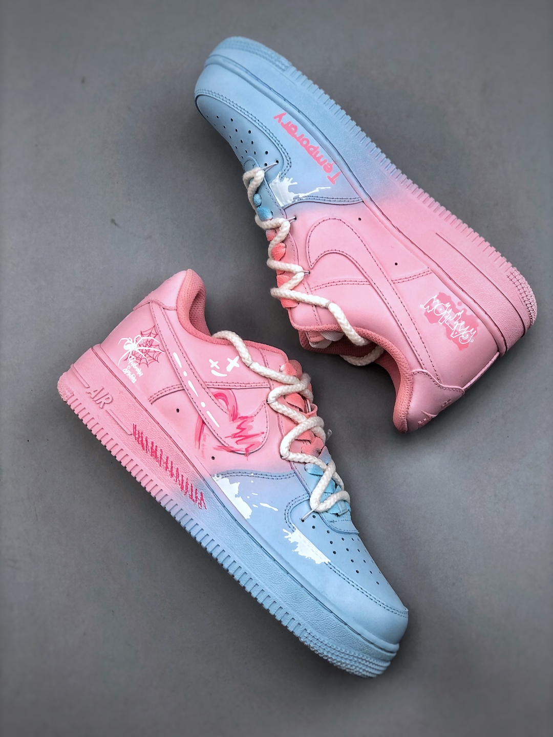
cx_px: 276
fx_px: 1214
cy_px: 368
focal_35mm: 57
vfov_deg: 33.8
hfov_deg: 25.7
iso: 32
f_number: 2.8
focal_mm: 6.6
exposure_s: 1/100
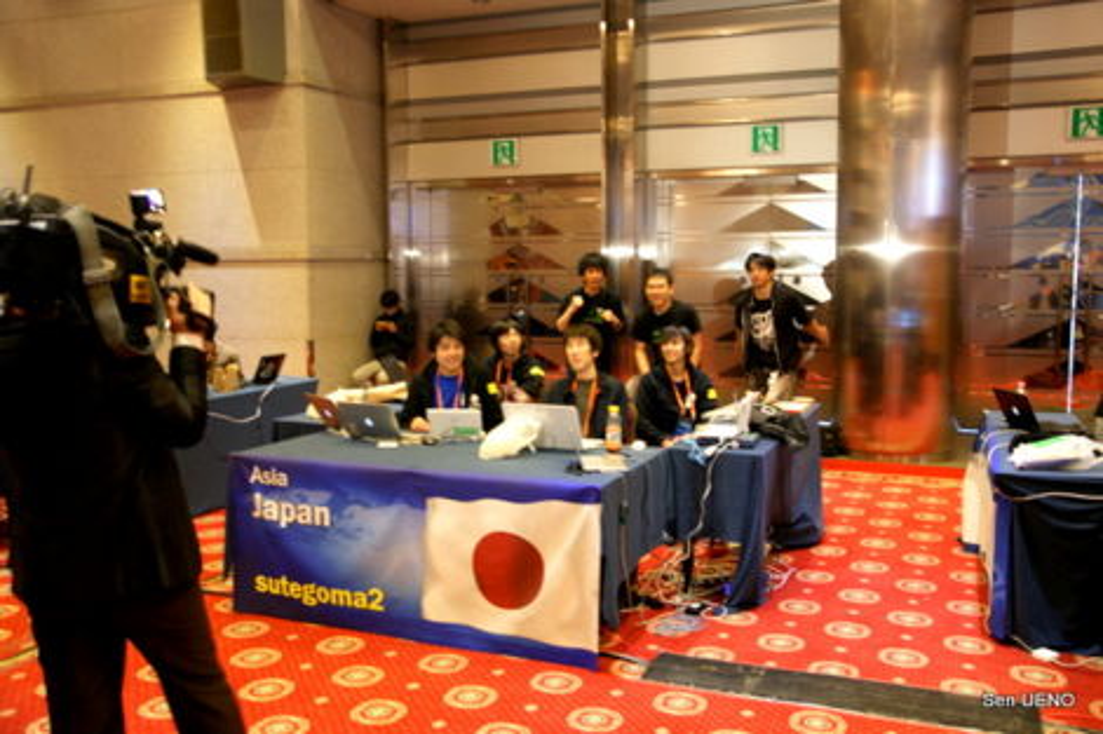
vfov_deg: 39.9
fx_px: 1011
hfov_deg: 57.2
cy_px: 367
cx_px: 552
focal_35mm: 33
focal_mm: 22
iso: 400
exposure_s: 1/6
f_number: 3.5
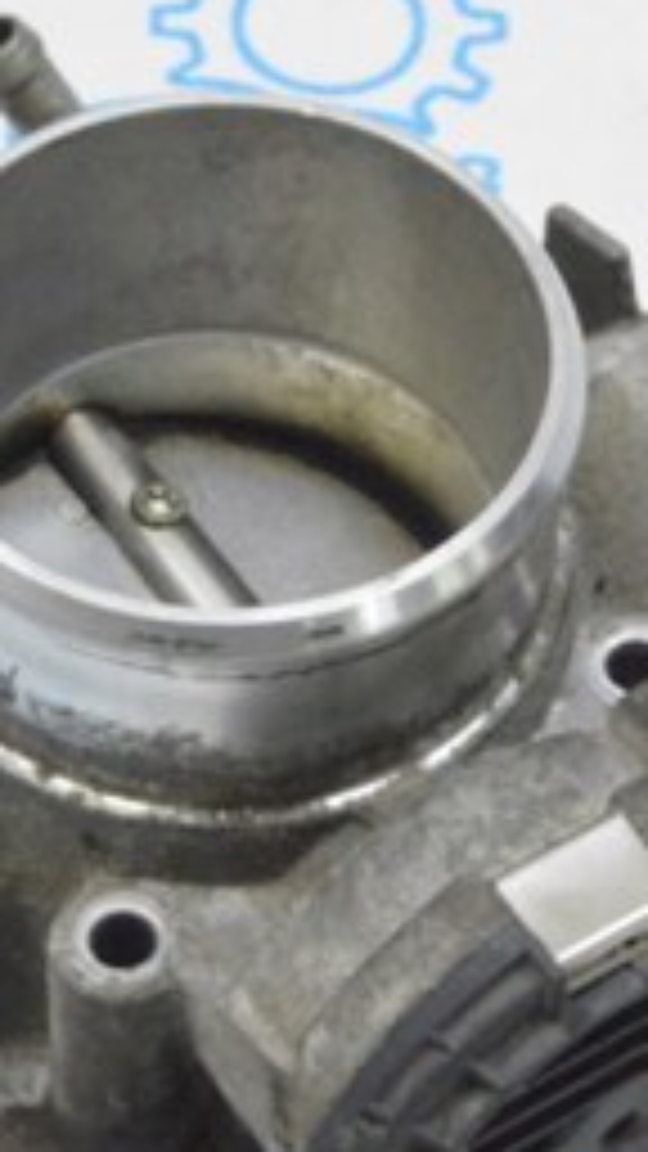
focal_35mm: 149
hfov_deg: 8.1
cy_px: 511
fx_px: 4551
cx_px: 360
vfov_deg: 14.4
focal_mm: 38
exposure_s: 1/15
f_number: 20
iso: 6400
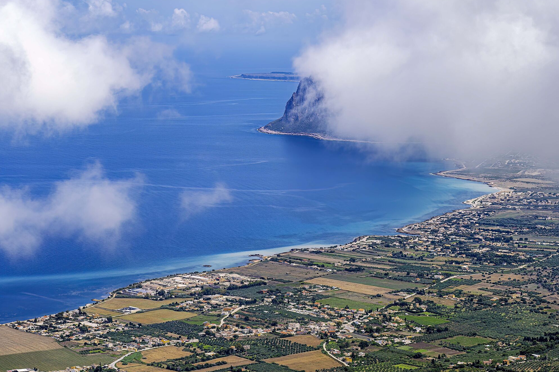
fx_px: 1428
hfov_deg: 22.1
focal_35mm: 92
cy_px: 199
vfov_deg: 14.9
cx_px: 315
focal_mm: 76
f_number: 10
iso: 125
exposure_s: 1/200
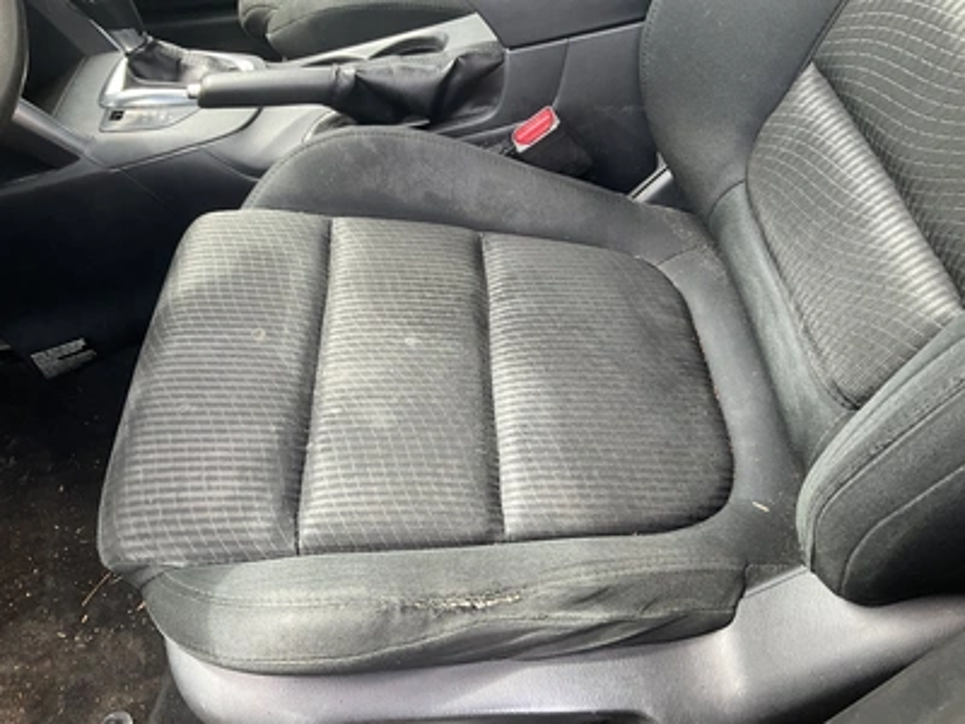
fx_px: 808
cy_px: 362
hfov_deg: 61.7
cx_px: 482
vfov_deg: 48.2
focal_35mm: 29
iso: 32
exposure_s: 1/122
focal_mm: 3
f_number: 1.8
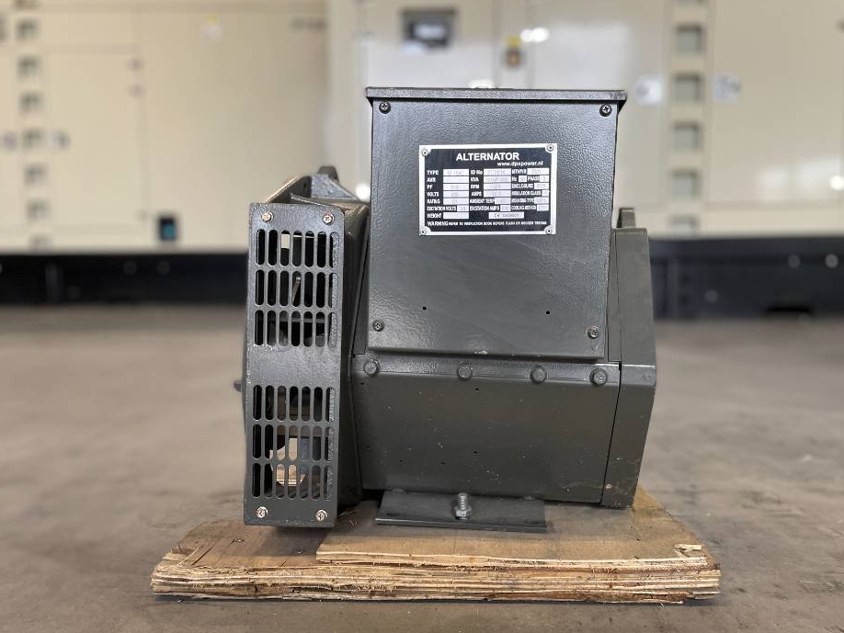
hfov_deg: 61.6
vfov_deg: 48.2
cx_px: 451
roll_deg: +0.8
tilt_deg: -7.0
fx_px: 707
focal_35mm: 29
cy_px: 347
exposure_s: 1/50
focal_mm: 4.2
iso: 125
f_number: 1.6
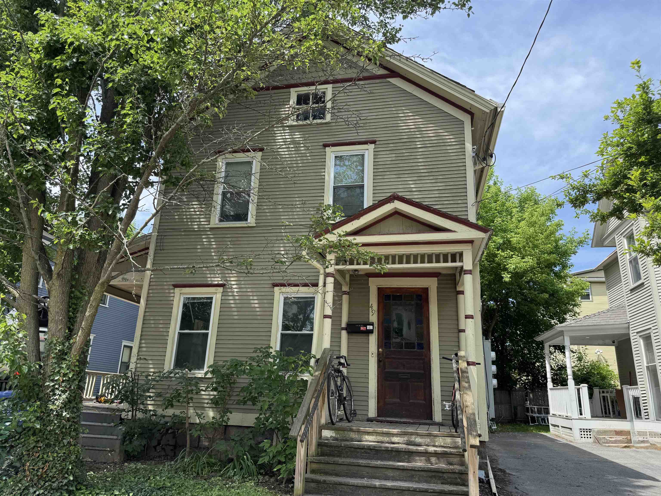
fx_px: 458
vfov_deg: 56.8
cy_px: 248
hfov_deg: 71.6
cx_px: 330
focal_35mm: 24
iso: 80
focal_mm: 6.76
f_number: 1.78
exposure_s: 1/1425
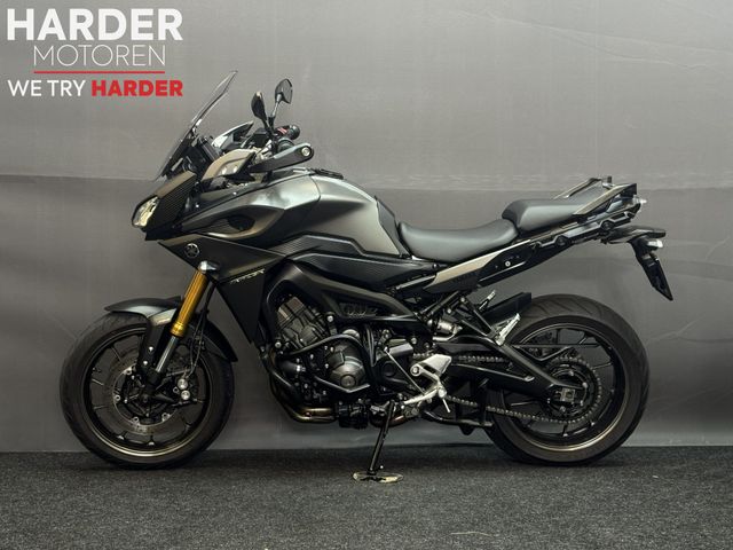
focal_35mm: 48
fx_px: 1016
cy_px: 275
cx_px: 366
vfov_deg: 30.3
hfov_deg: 39.7
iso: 125
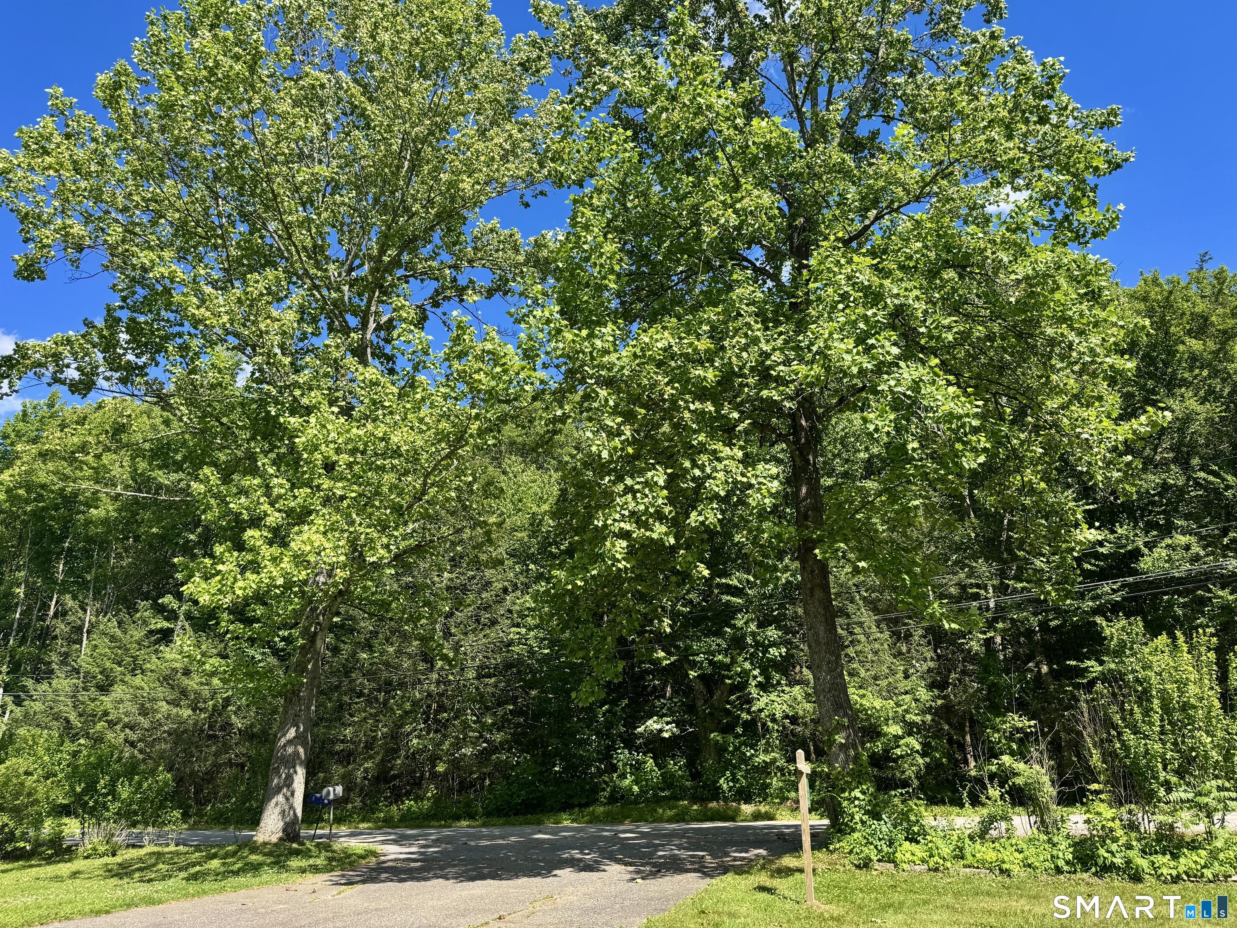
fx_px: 858
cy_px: 464
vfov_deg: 56.8
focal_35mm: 24
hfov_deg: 71.6
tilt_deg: +19.3
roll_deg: +0.3
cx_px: 618
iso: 80
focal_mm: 6.76
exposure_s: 1/1560
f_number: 1.78
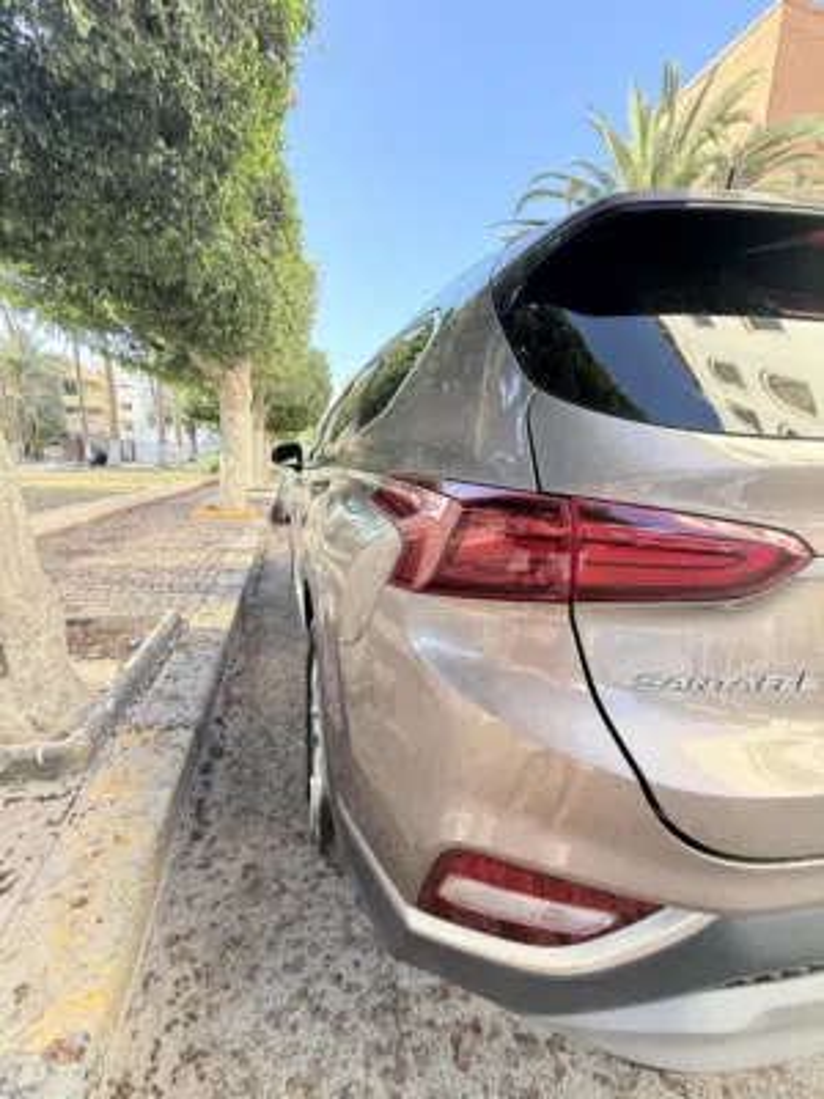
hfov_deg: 85.7
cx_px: 412
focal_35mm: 14
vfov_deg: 102.1
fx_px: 444
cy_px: 550
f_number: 2.2
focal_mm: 2.22
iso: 100
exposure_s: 1/99
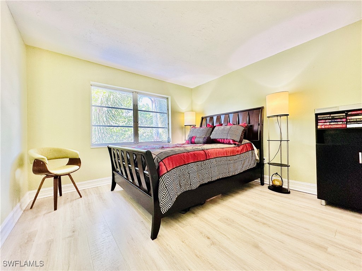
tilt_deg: -0.3
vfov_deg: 85.7
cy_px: 136
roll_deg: +1.7
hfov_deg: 102.1
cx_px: 181
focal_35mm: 14
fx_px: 146
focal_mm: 2.22
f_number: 2.2
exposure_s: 1/120
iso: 160
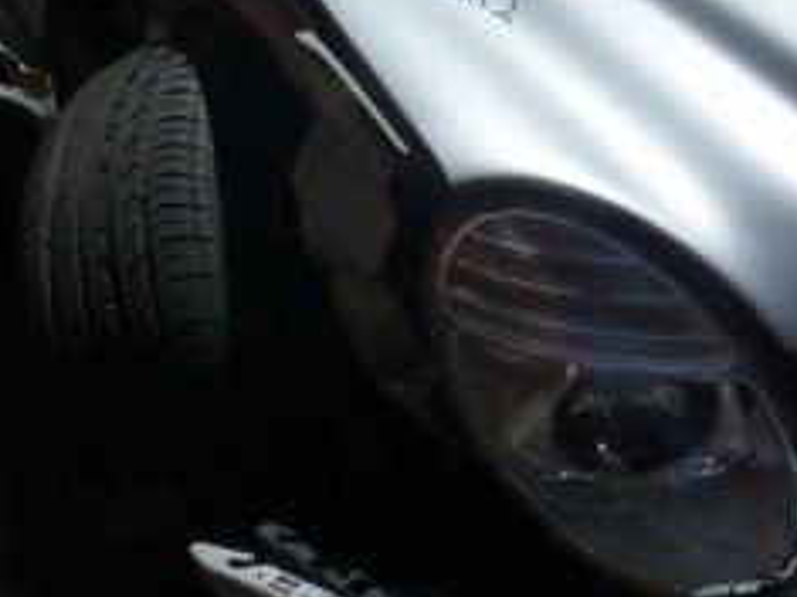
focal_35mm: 85
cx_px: 756
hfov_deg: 22.3
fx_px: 1956
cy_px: 78
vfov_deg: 17.1
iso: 125
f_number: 5.6
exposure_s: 1/1300
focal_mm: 4.5
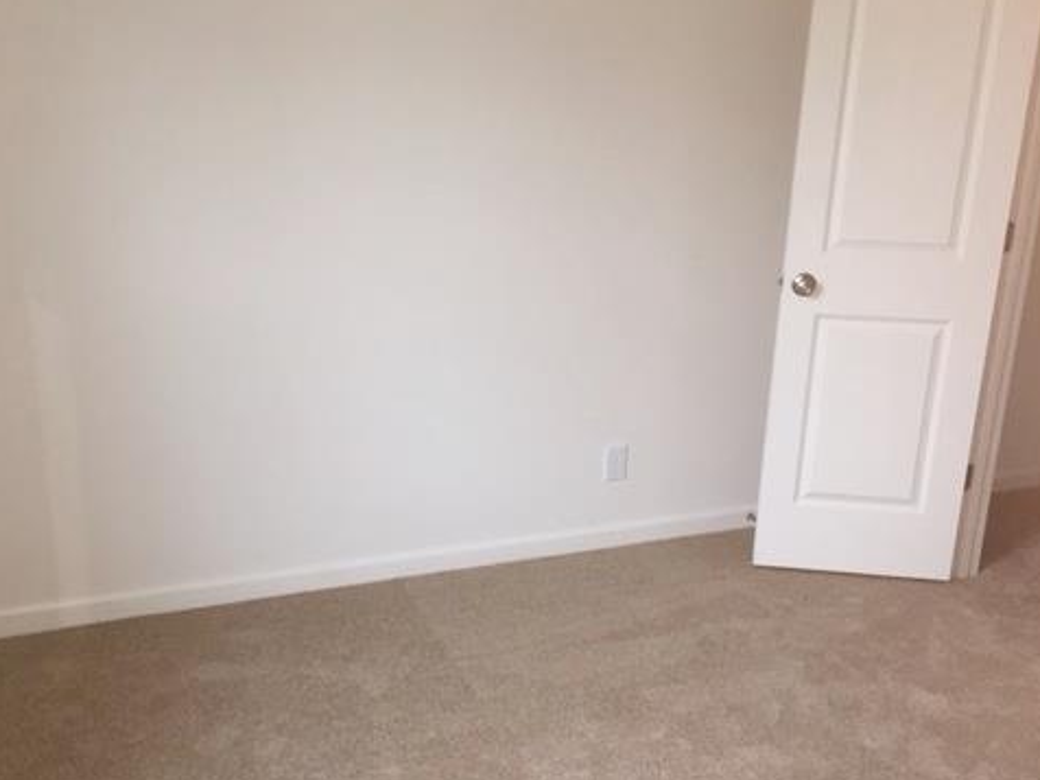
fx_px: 1172
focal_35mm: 39
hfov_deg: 47.9
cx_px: 513
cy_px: 444
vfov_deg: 36.8
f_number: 2.2
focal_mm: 4.15
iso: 100
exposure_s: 1/16
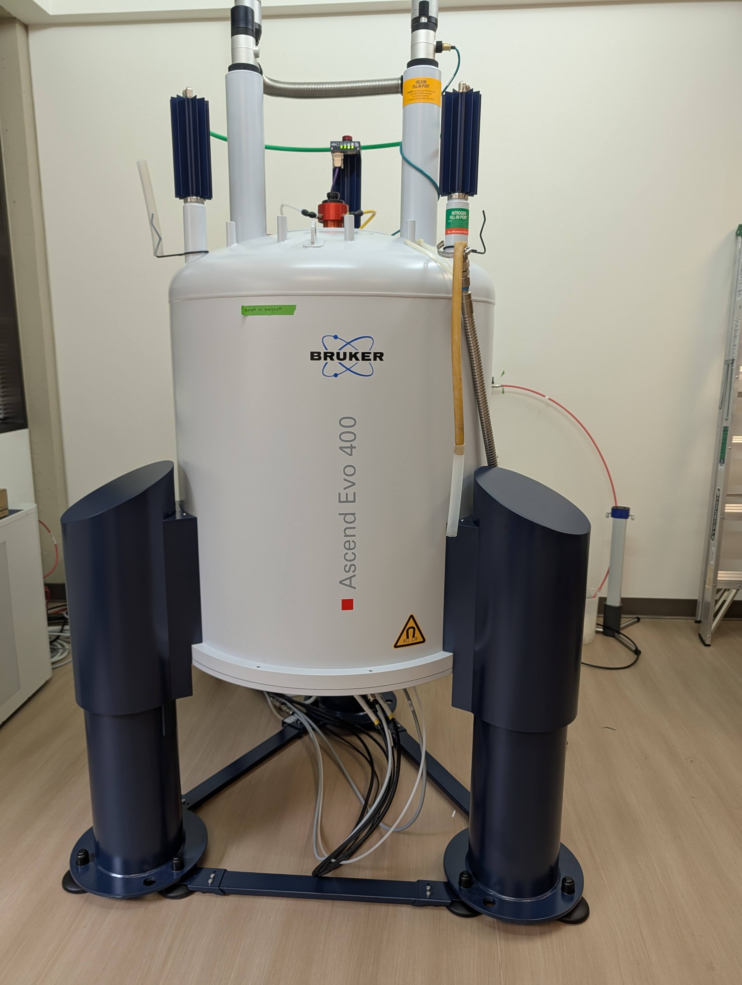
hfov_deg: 56.9
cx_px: 371
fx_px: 684
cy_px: 492
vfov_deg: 71.5
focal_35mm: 24
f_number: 1.68
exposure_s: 1/30
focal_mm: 6.9
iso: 77
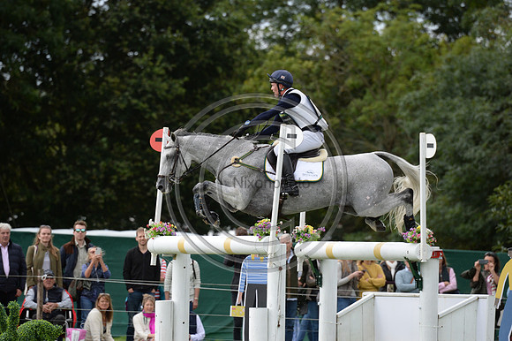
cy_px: 170
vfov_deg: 3.4
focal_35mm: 400
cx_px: 256
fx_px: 5685
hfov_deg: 5.2
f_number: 7.1
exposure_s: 1/1000
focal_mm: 400
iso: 1000
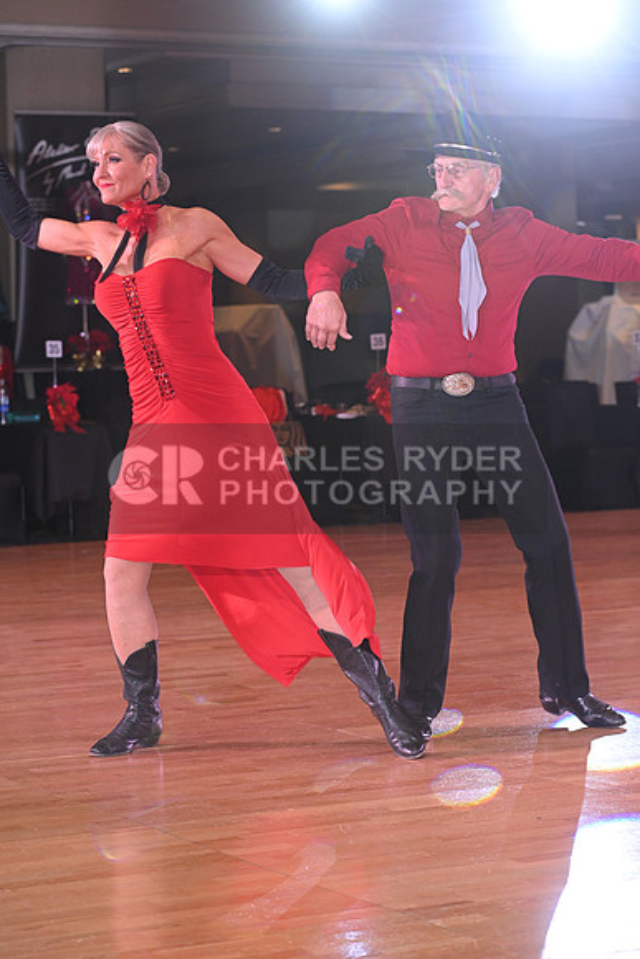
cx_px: 320
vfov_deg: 21.5
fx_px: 2532
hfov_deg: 14.4
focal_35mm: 95
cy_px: 480
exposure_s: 1/200
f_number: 5.6
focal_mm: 95
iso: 2000
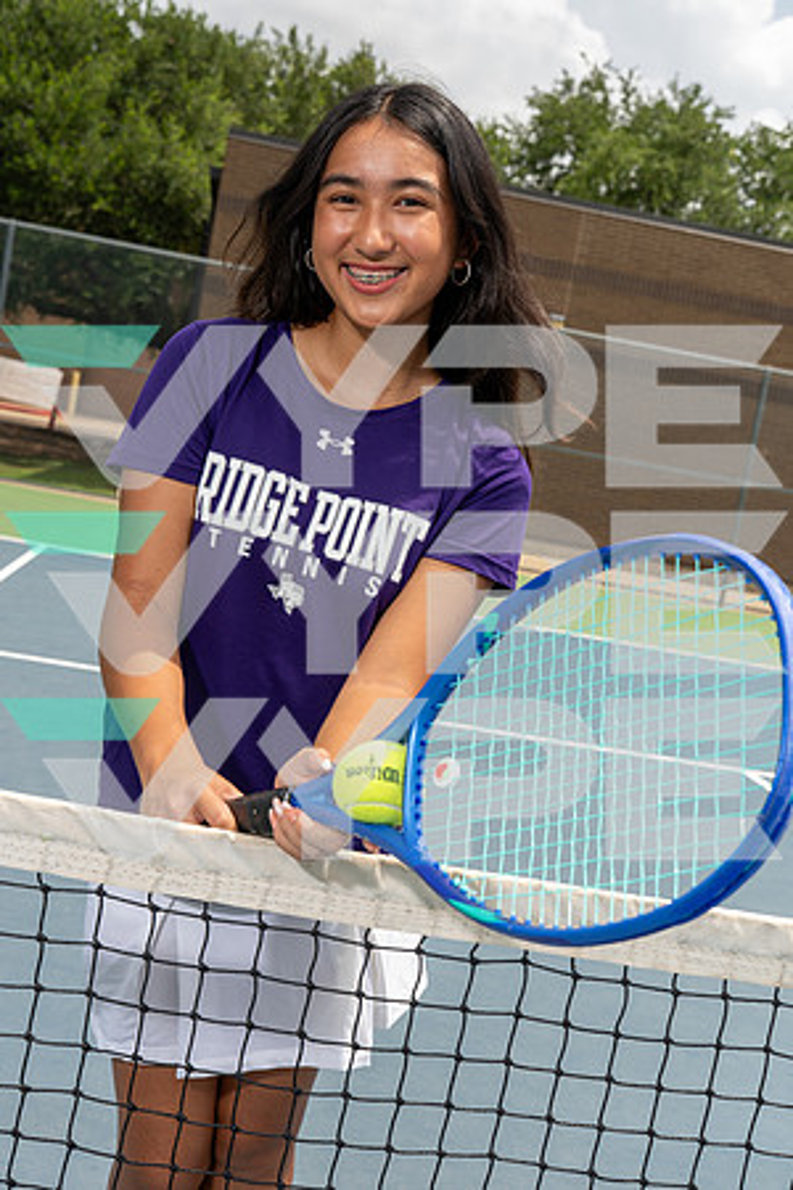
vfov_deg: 41.9
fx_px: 1553
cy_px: 595
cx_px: 396
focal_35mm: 47
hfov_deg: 28.6
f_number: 8
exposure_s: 1/250
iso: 100
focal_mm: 47
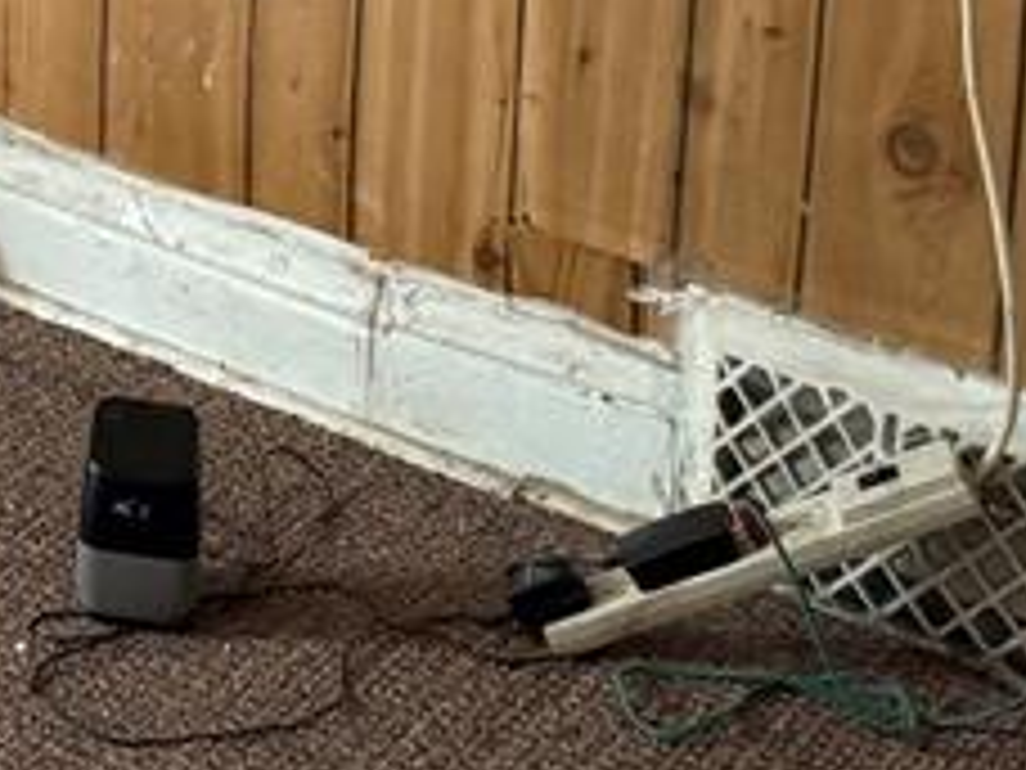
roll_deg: -0.1
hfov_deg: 16.8
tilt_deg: -8.5
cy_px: -838
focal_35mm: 108
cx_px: -423
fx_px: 3201
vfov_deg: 12.0
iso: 400
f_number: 1.78
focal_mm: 6.76
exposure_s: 1/60
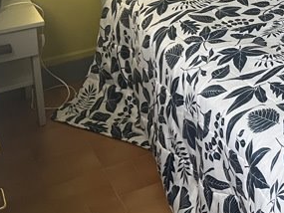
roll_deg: -2.0
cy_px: -63
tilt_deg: -13.8
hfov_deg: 23.1
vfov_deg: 18.8
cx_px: 387
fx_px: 599
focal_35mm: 73
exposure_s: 1/60
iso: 160
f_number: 1.6
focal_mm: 5.1
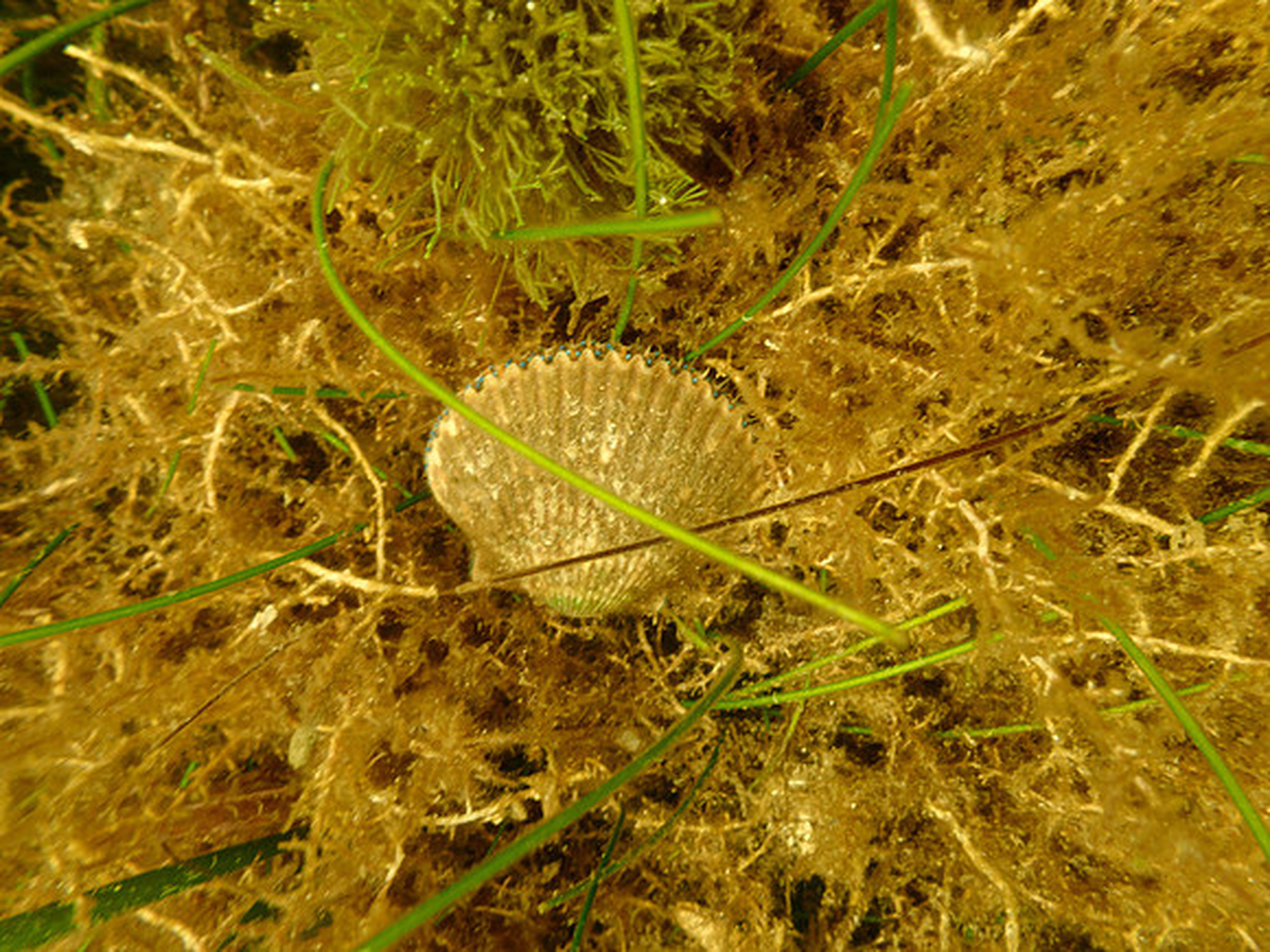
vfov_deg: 54.9
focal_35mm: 25
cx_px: 635
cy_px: 476
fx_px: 917
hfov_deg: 69.4
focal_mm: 4.5
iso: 100
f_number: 2.8
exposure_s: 1/100
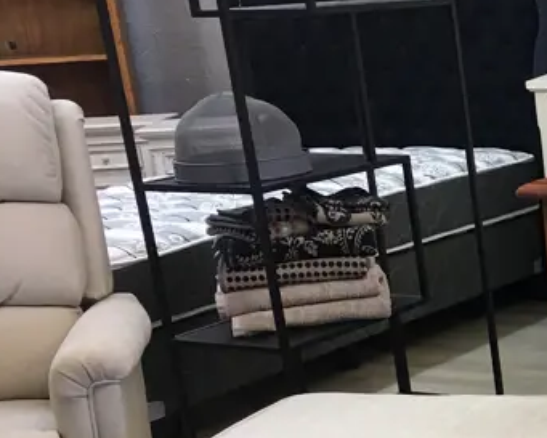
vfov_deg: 17.5
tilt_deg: -18.2
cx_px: 800
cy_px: 465
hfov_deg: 19.7
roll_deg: +1.1
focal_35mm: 85
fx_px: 1376
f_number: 2.2
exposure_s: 1/33
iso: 50
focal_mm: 4.15
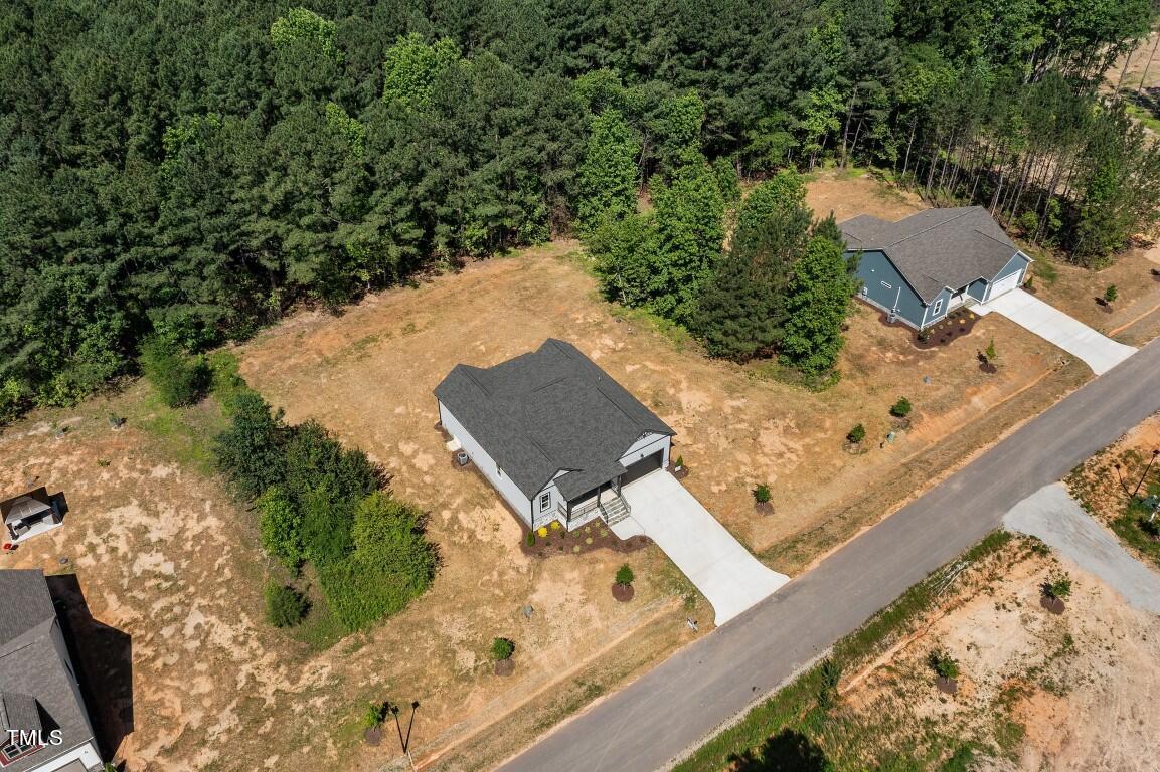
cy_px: 386
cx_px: 580
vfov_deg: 46.4
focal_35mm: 28
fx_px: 902
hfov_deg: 65.5
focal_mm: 10.26
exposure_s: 1/500
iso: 100
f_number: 6.3
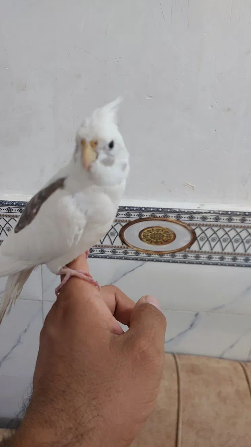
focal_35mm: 26
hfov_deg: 43.8
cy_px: 217
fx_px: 308
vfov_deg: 71.9
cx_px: 86
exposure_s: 1/60
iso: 320
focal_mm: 5.06
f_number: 1.8
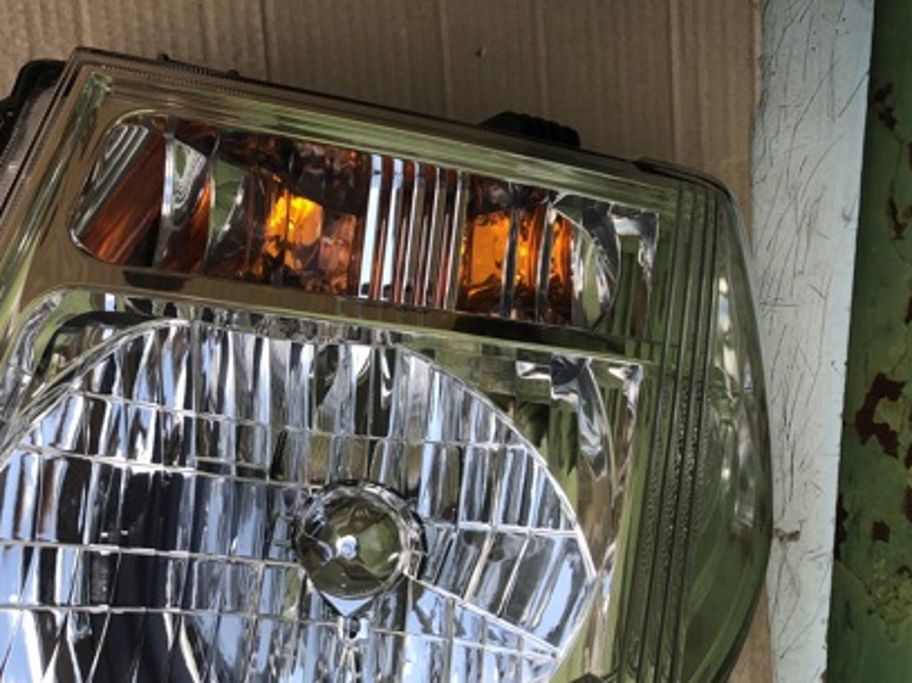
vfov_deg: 32.5
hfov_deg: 41.5
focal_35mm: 44
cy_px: 462
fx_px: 1159
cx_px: 208
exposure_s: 1/198
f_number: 1.8
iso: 20
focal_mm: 3.99
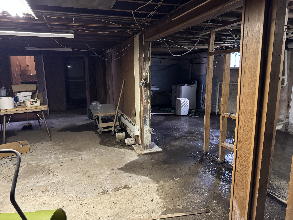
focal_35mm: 24
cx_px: 146
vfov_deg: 56.8
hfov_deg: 71.6
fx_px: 203
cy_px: 110
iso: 1000
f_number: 1.78
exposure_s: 1/40
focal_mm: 6.76
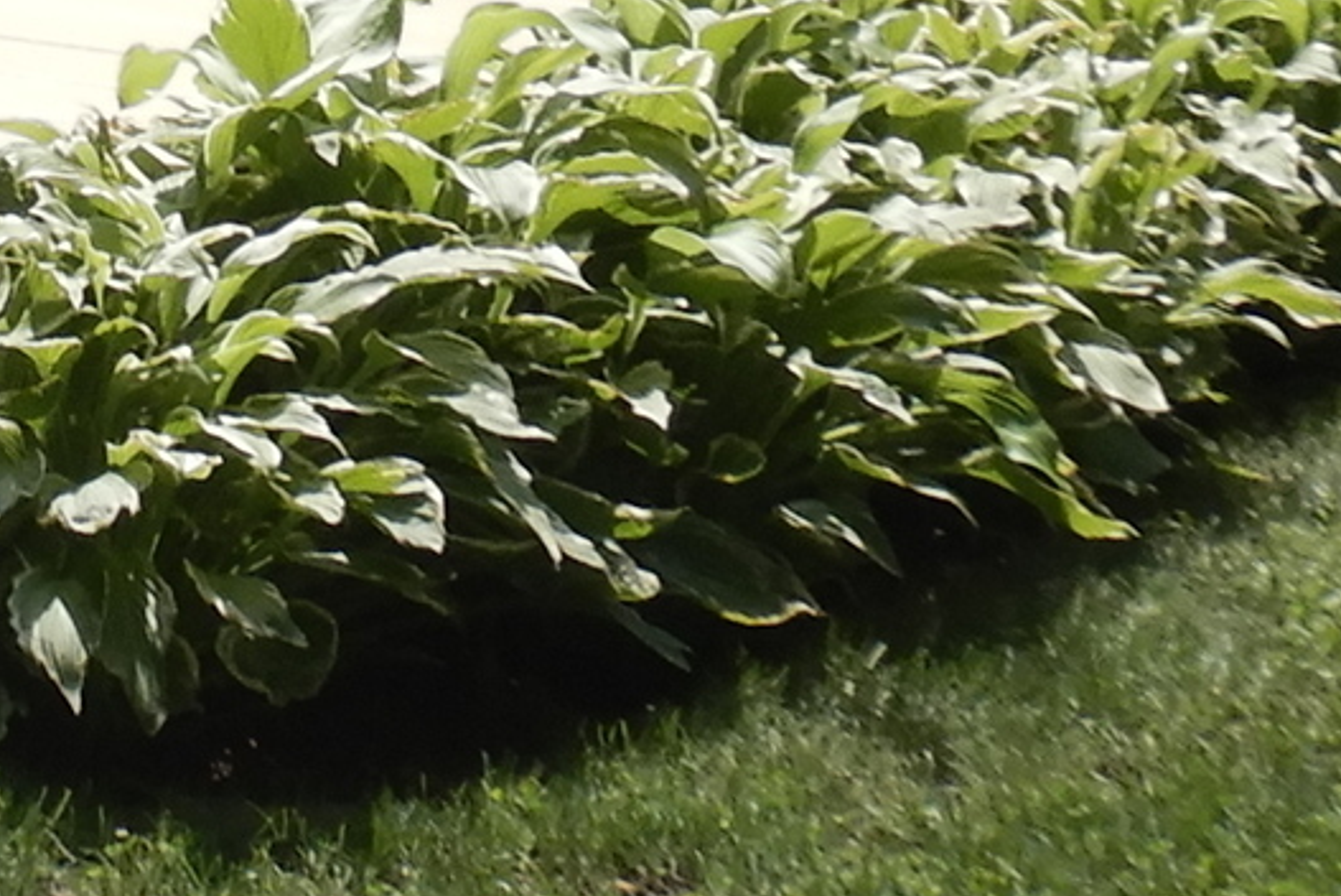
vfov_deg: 6.5
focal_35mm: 206
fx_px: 7677
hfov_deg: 9.7
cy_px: -756
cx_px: -715
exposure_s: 1/500
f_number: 4.2
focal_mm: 6.1
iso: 125
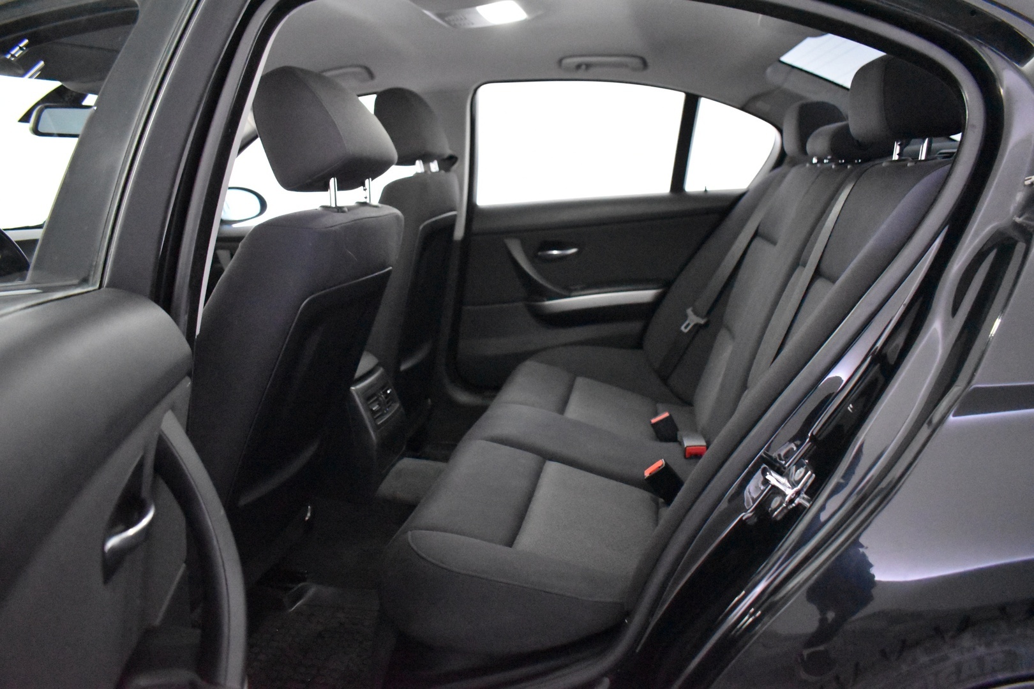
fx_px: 775
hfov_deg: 67.4
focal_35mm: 27
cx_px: 517
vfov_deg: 47.9
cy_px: 344
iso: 11400
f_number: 3.5
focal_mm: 18
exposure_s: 1/60
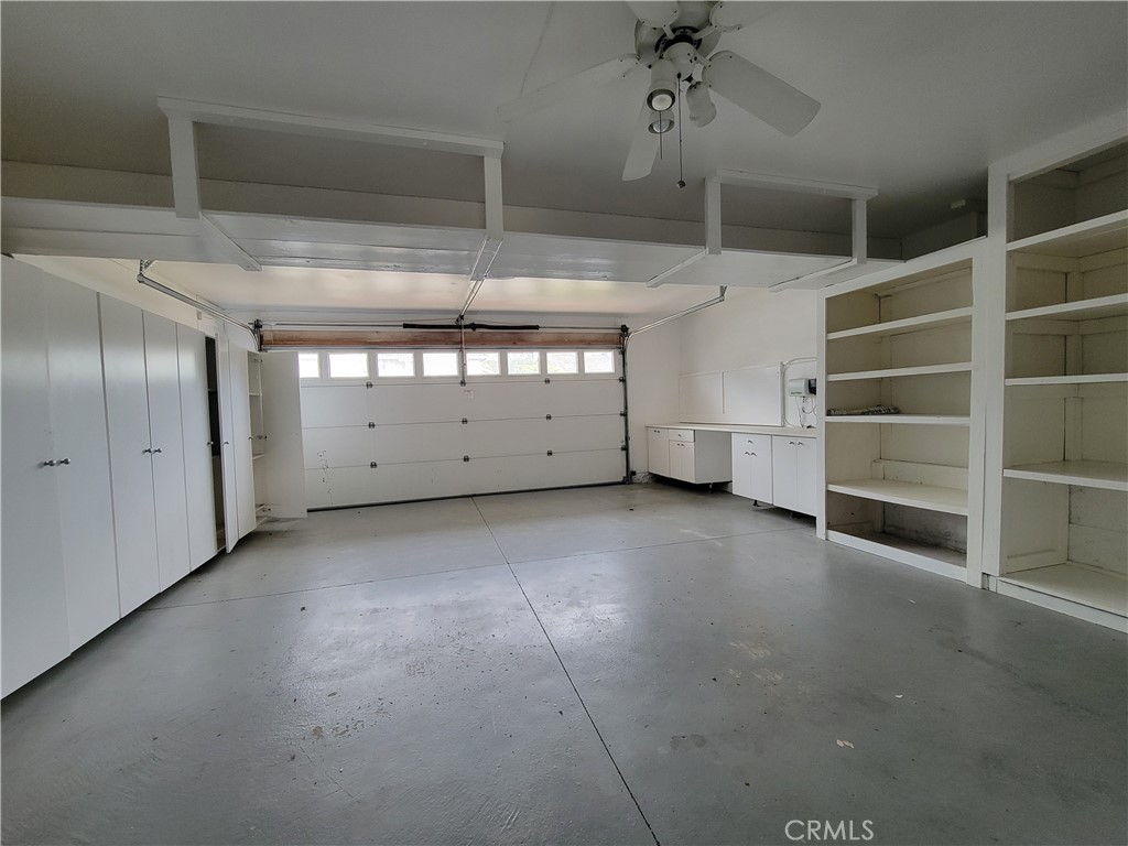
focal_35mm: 13
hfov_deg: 106.2
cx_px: 564
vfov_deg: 89.9
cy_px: 423
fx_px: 424
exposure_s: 1/60
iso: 250
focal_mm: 2.2
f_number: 2.2
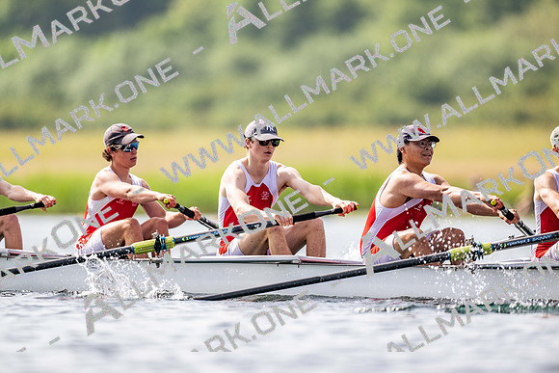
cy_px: 186
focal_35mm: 600
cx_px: 280
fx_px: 9318
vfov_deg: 2.3
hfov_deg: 3.4
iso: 220
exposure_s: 1/2500
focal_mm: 600
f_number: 4
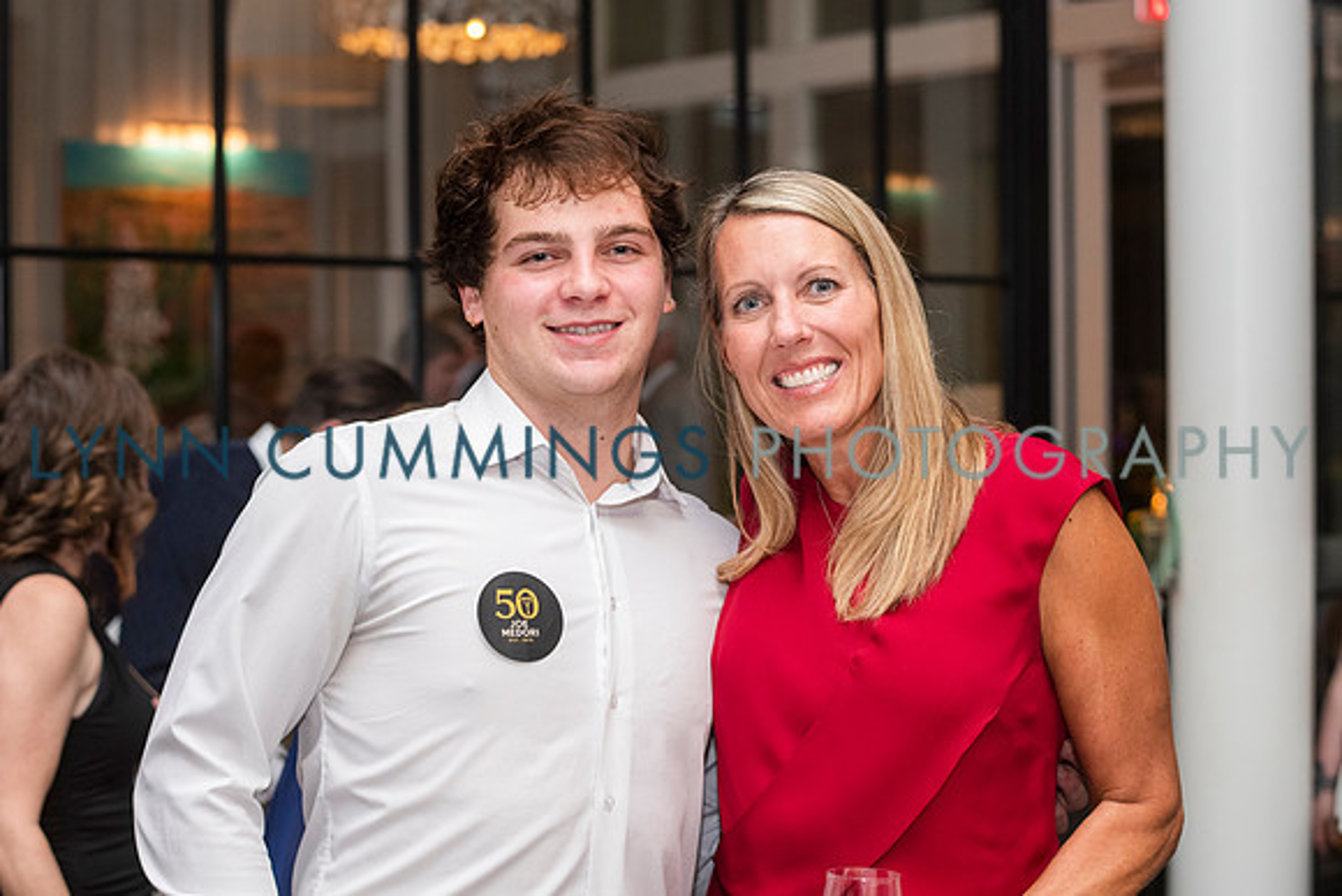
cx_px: 731
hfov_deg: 31.7
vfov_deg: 21.5
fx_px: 2361
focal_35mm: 63
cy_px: 448
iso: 1250
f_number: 4
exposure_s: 1/125
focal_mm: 58
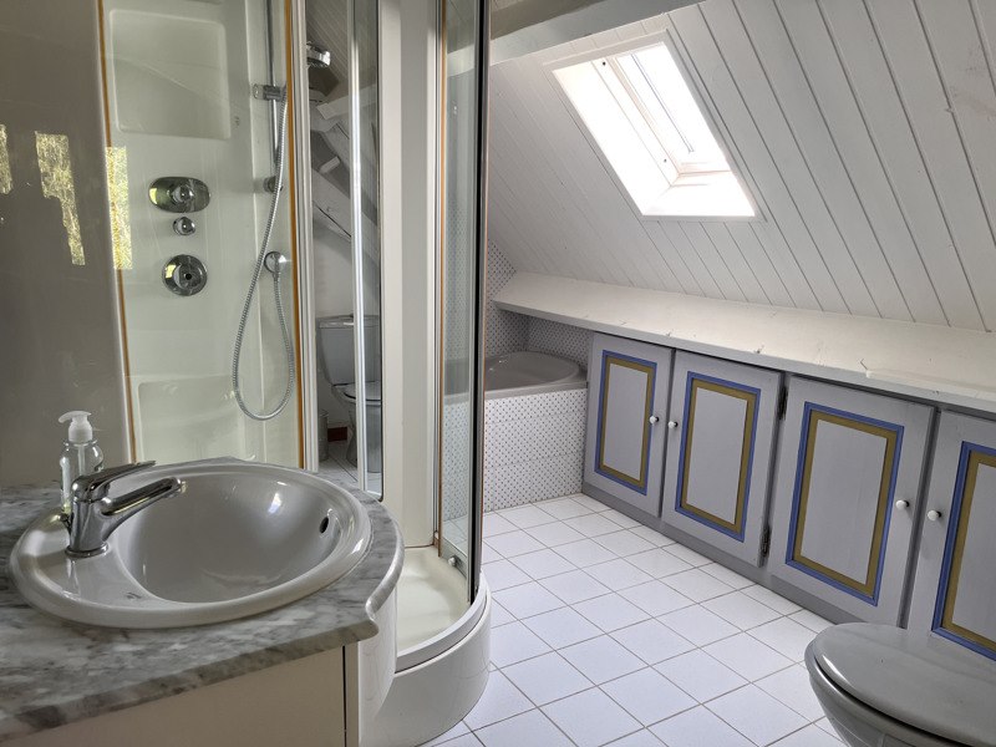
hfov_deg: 67.3
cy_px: 374
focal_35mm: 26
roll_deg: -0.8
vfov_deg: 53.1
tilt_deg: -11.2
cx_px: 498
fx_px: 748
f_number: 1.6
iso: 80
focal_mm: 5.1
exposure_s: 1/121
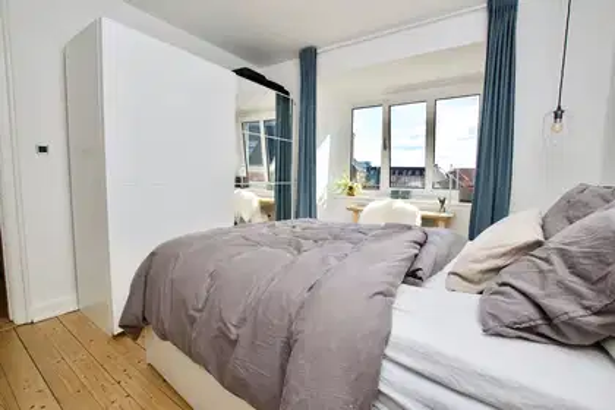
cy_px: 205
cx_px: 308
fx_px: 256
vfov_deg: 77.3
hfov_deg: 100.4
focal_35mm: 15
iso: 100
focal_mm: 10
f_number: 8
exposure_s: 1/125
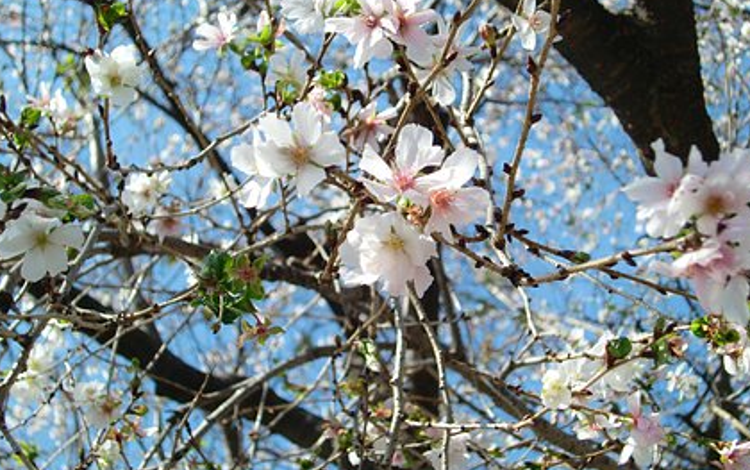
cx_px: 404
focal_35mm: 71
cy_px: 206
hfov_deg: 29.0
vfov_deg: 18.4
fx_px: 1452
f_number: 3.6
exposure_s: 1/400
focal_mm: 9.8
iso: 64
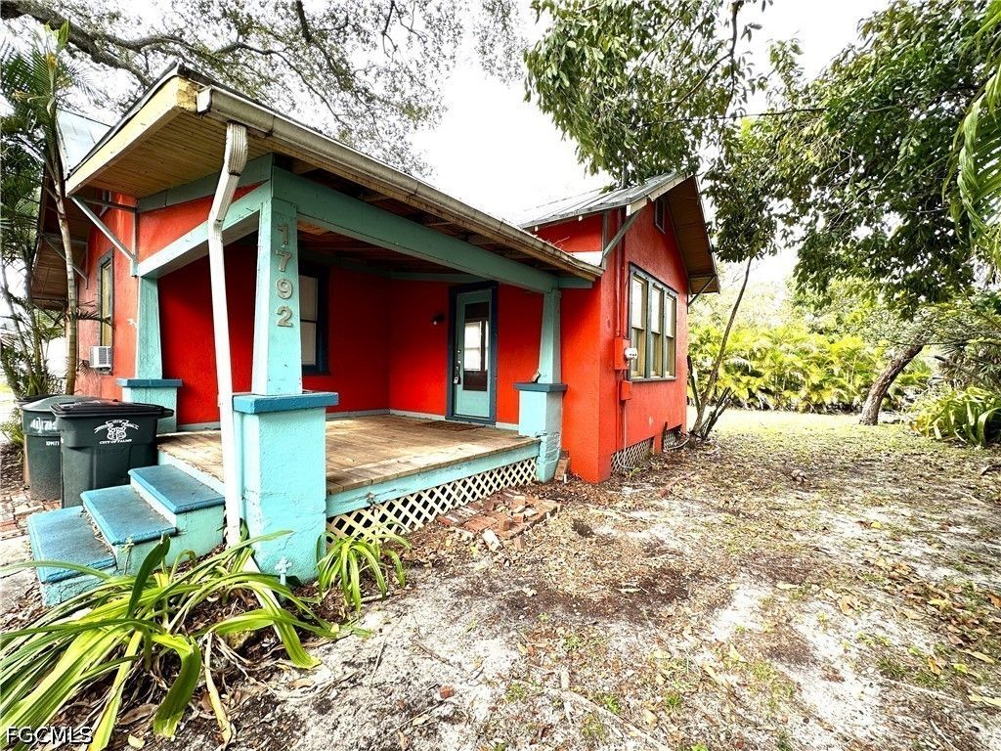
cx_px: 500
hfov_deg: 102.1
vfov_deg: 85.7
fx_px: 405
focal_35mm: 14
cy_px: 376
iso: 40
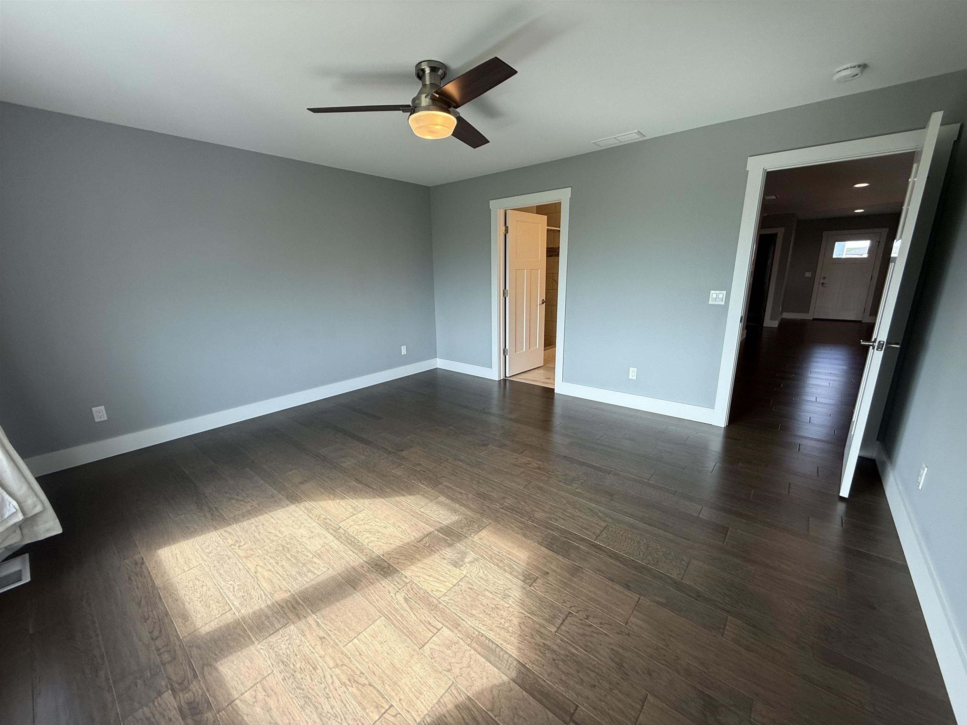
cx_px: 484
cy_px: 362
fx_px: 391
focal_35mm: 14
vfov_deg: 85.7
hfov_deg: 102.1
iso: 100
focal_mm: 2.22
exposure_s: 1/120
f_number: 2.2
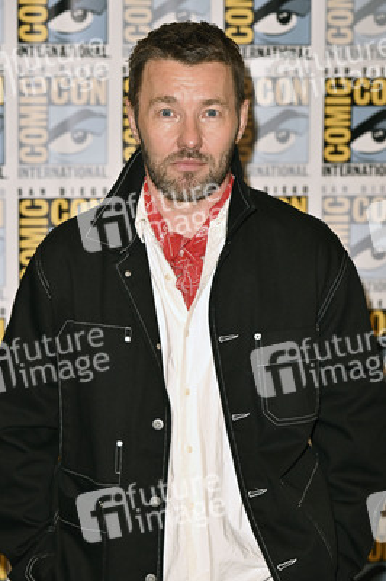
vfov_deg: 20.2
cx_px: 193
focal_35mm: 101
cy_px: 290
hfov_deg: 13.5
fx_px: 1627
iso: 2500
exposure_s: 1/250
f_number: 5
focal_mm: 101
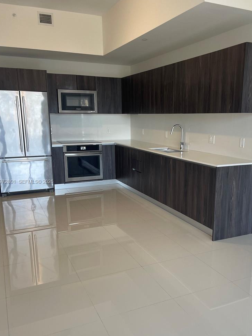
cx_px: 145
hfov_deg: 44.0
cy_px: 182
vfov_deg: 56.7
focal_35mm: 32
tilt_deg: -13.0
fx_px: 311
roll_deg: +0.4
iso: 80
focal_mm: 5.1
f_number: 1.6
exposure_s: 1/60
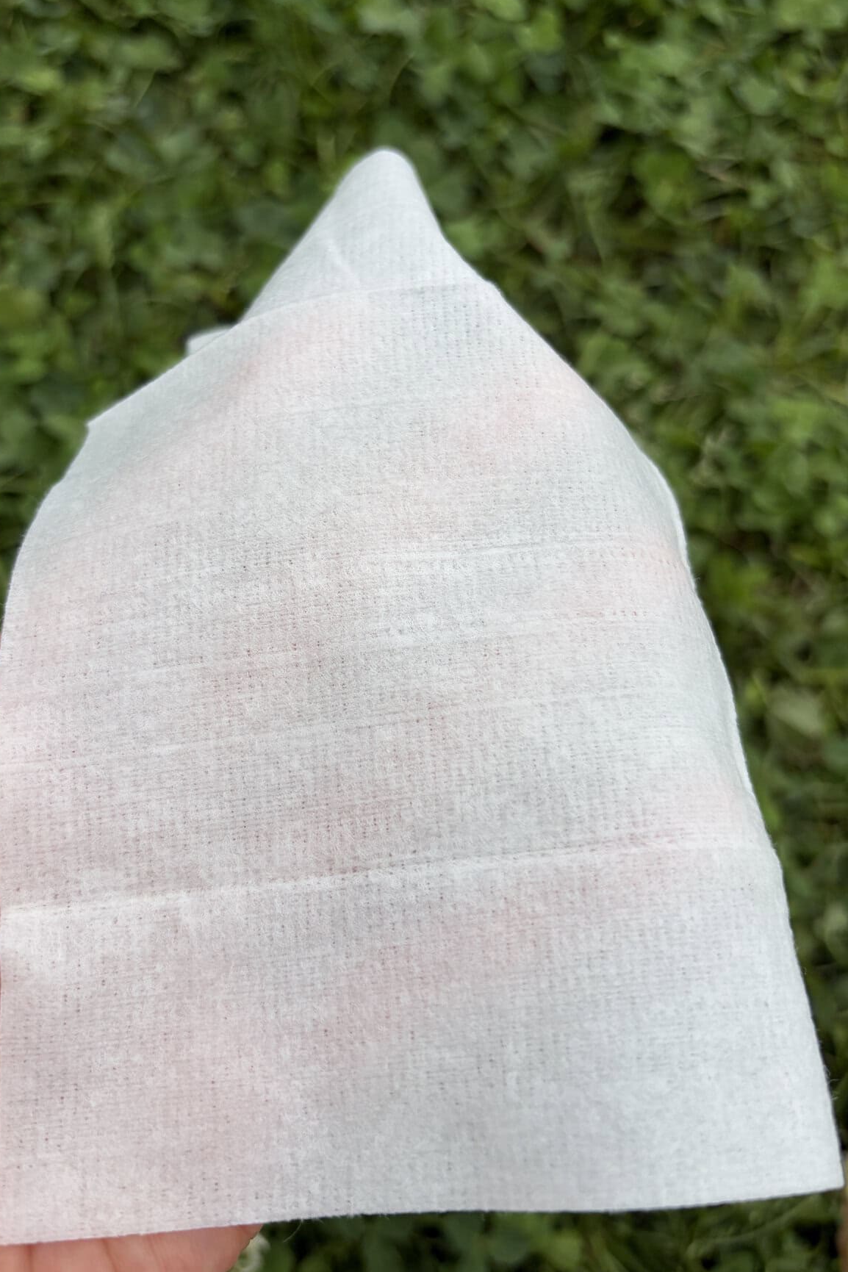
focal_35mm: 30
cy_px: 596
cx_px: 401
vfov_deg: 61.9
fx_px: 1060
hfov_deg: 43.6
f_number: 1.6
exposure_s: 1/2639
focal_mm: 6
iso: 50
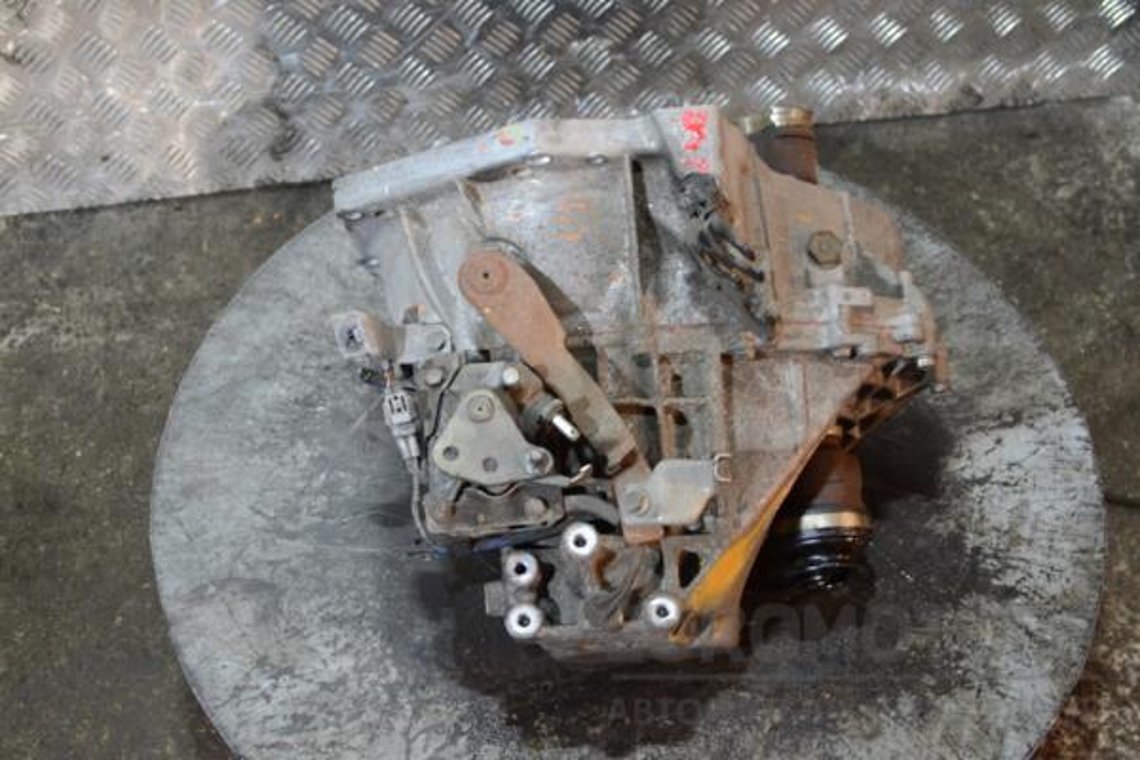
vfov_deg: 25.1
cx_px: 570
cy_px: 380
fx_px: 1710
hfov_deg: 36.9
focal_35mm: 54
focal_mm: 36
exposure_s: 1/30
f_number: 5
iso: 1800
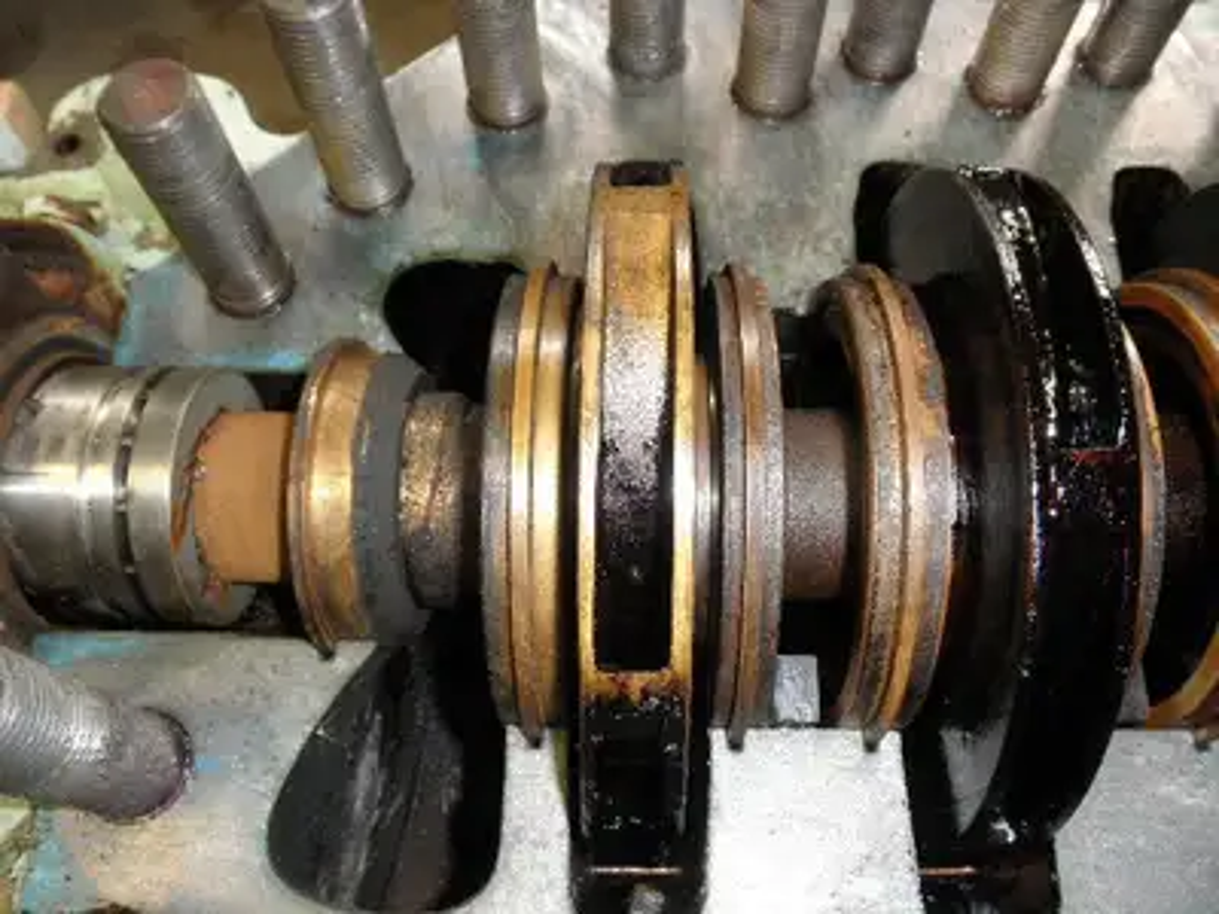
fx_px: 986
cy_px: 457
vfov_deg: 49.7
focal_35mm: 28
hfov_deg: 63.4
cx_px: 610
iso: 200
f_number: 3
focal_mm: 5
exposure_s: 1/30
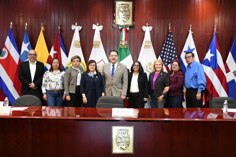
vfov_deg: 33.4
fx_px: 262
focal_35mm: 40
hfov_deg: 48.5
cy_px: 78
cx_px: 118
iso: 3200
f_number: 4
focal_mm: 27
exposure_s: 1/100
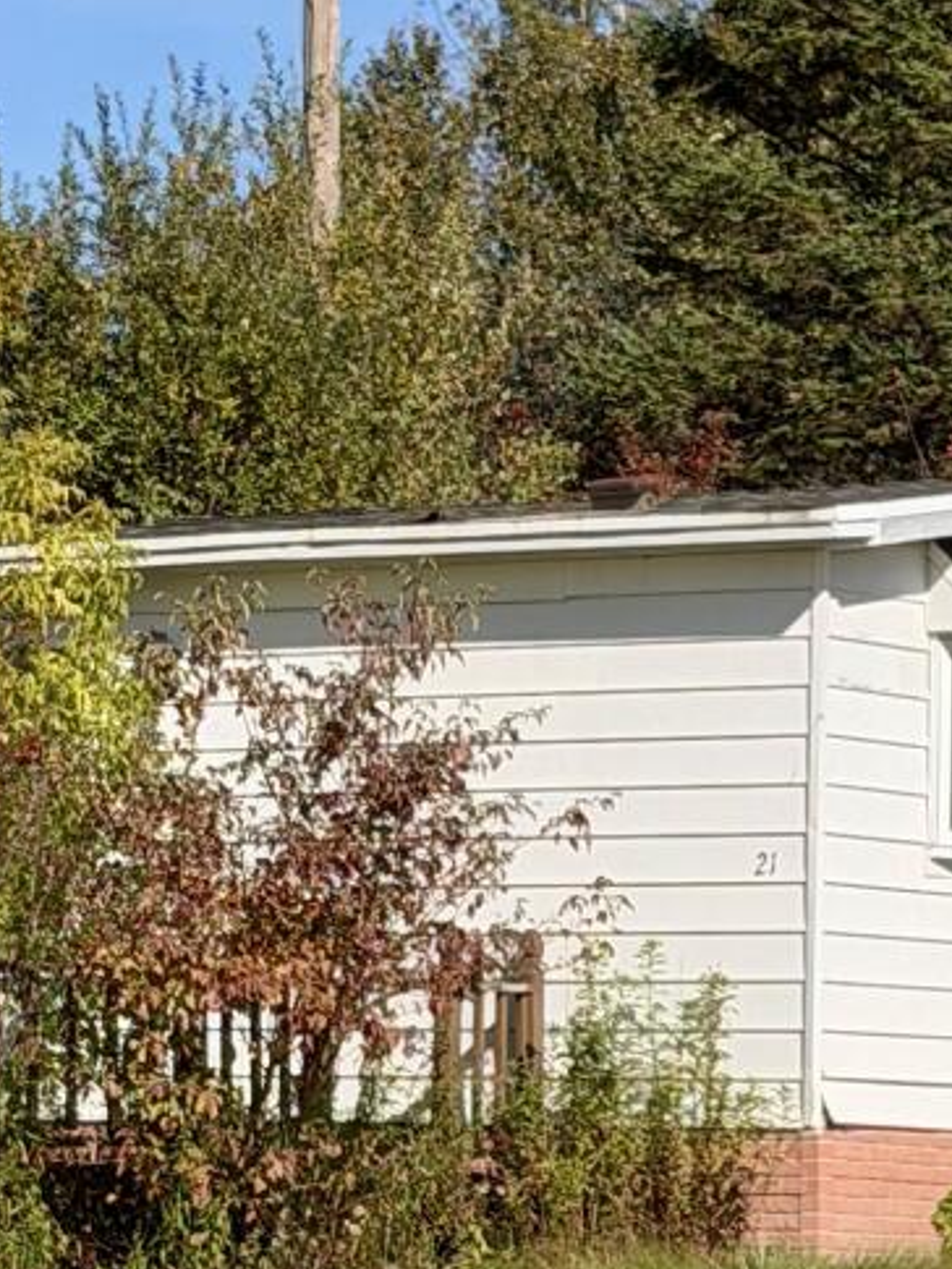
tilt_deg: +5.0
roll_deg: -2.5
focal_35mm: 198
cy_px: 730
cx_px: 424
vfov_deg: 10.0
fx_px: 7257
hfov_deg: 7.5
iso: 64
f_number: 1.78
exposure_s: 1/4587
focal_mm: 6.76
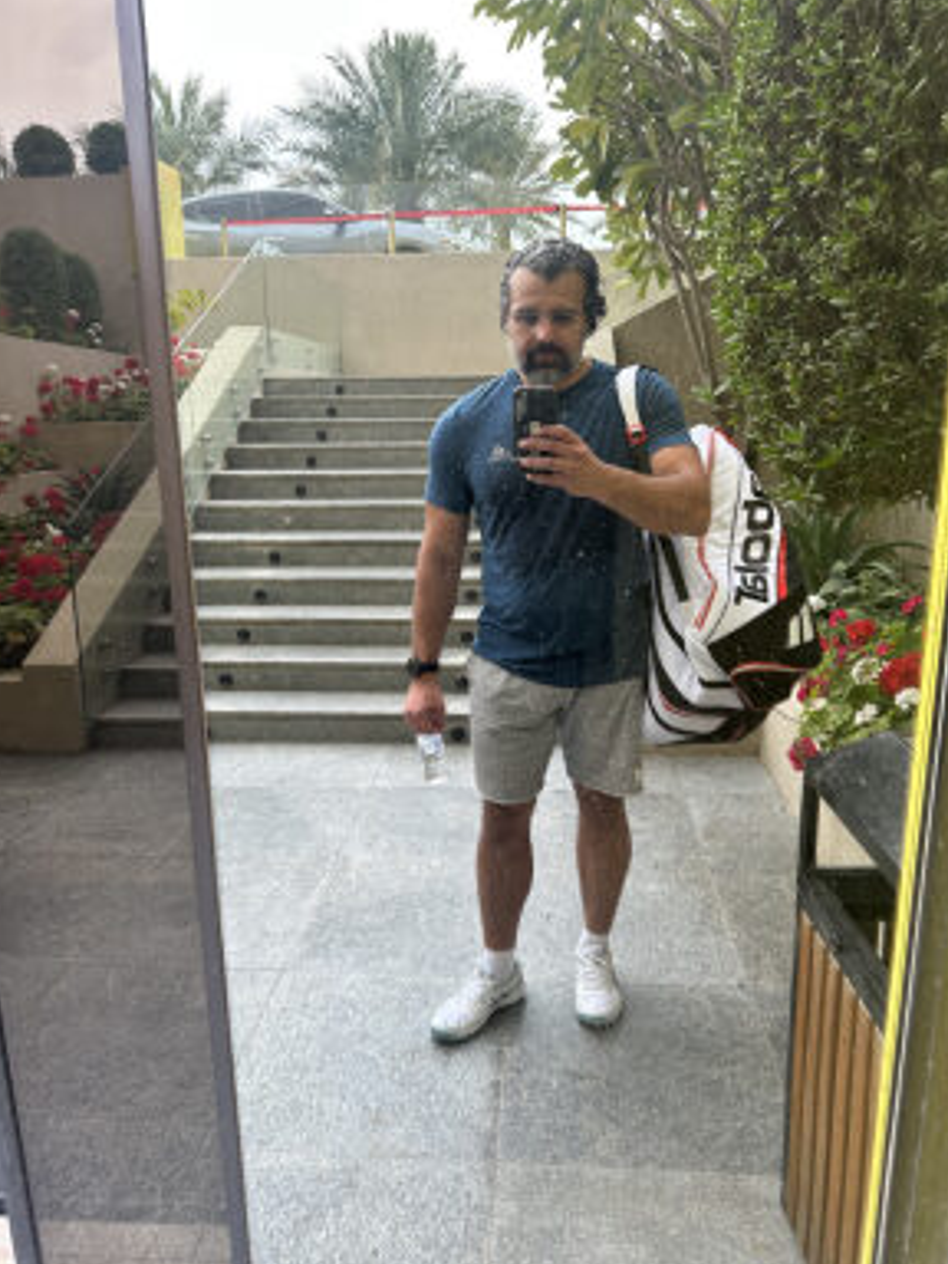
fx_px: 913
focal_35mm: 25
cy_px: 632
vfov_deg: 69.4
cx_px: 467
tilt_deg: -13.5
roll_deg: +2.4
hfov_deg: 54.9
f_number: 1.78
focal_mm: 6.86
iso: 80
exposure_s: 1/257
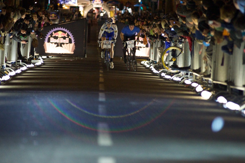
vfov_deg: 5.3
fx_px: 1752
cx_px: 127
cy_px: 65
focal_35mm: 258
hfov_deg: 8.0
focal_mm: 200
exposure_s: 1/500
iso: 10000
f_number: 2.8
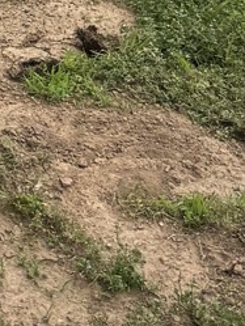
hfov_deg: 7.7
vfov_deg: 8.1
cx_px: -224
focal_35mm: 185
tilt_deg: -3.4
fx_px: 1744
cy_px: -816
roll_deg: +0.2
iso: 80
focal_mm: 6.76
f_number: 1.78
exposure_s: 1/2710
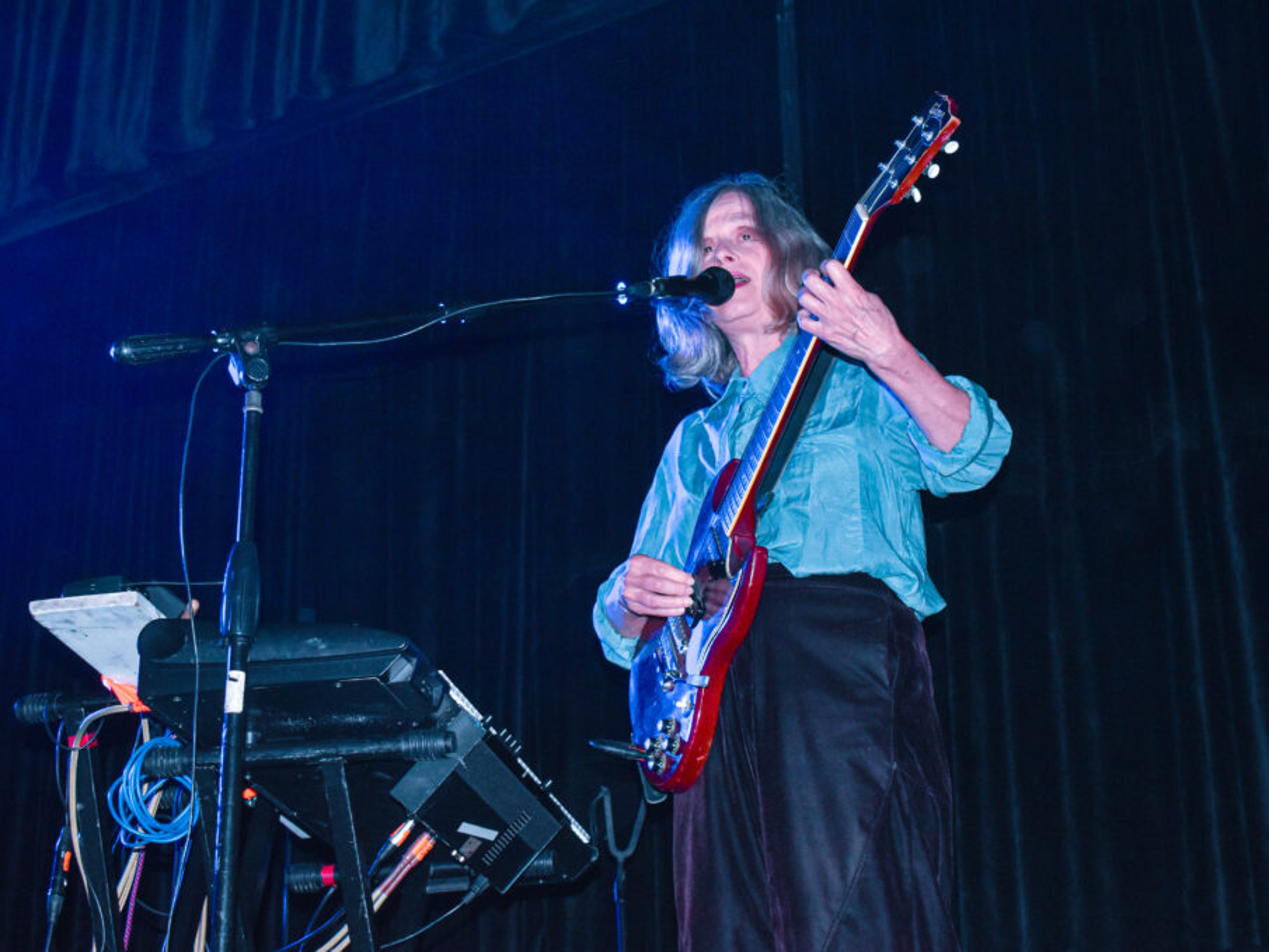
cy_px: 477
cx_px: 617
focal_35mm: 62
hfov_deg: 31.2
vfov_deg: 23.7
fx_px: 2273
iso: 1600
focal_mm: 38
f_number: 5.6
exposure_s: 1/200
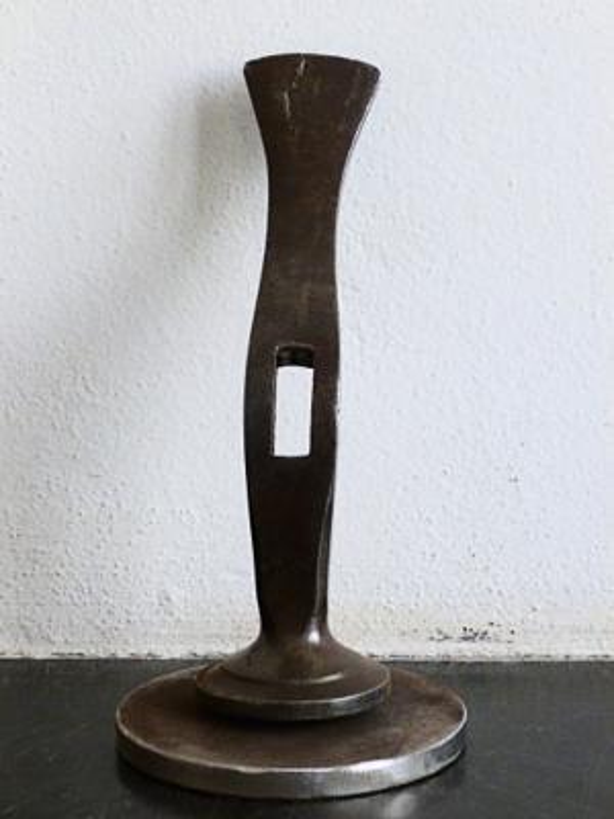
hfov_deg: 18.4
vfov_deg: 24.4
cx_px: 307
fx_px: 1892
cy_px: 410
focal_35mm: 80
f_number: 4.9
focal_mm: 14.2
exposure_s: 1/30
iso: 400
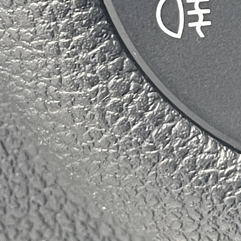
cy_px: -81
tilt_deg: +7.4
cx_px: 587
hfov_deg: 8.4
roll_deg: +2.4
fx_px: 1497
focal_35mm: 190
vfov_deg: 9.0
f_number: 1.6
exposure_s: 1/60
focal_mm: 4.2
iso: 125
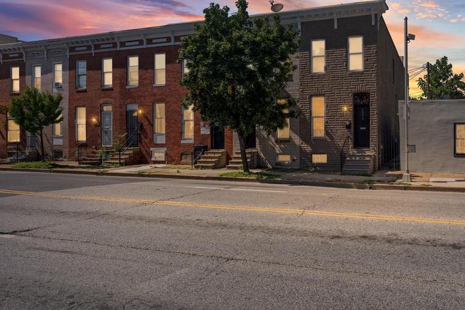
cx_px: 331
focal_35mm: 29
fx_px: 374
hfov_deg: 61.2
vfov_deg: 44.5
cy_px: 115
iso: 100
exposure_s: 1/80
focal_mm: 20
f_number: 8
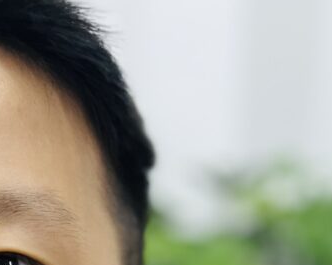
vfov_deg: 11.9
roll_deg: +4.3
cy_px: 658
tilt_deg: -33.3
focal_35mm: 102
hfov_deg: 18.2
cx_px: -17
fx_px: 1001
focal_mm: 5.1
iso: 64
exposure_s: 1/100
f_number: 1.6
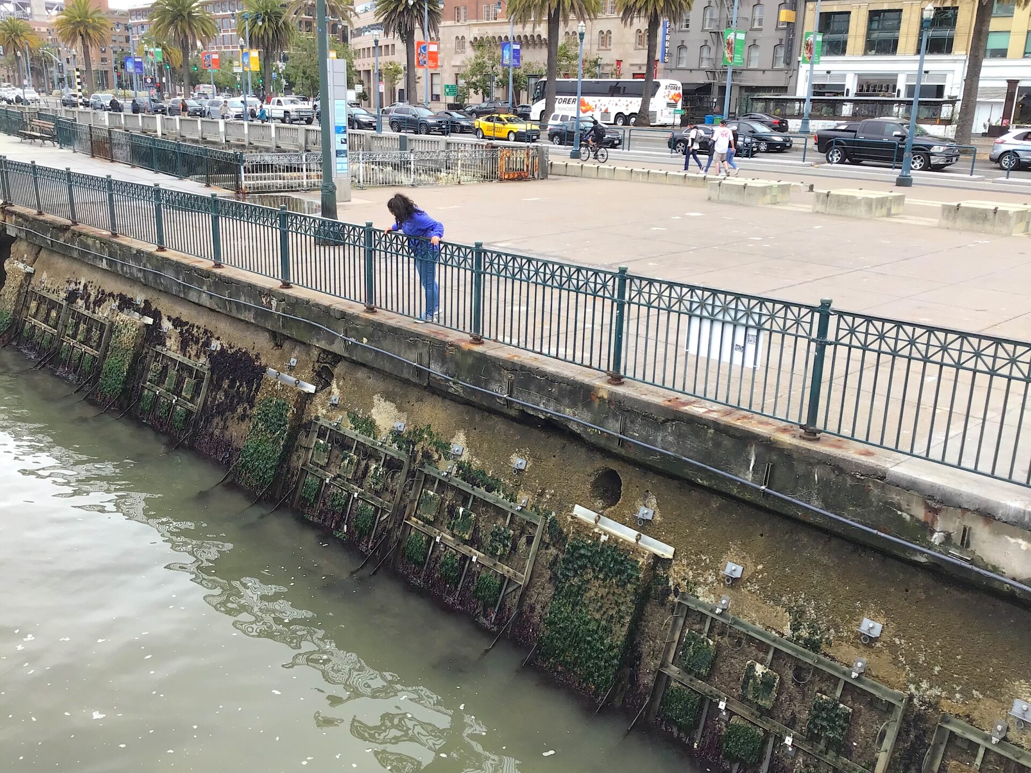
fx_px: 923
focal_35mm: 31
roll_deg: -2.7
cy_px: 386
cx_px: 516
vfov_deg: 45.4
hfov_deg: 58.4
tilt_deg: -18.8
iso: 25
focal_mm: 3.3
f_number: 2.4
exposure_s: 1/203
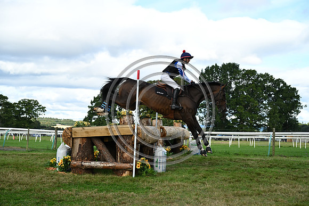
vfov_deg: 23.8
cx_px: 154
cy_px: 103
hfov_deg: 35.0
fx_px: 489
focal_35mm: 57
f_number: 4.5
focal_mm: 57
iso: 360
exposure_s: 1/1250
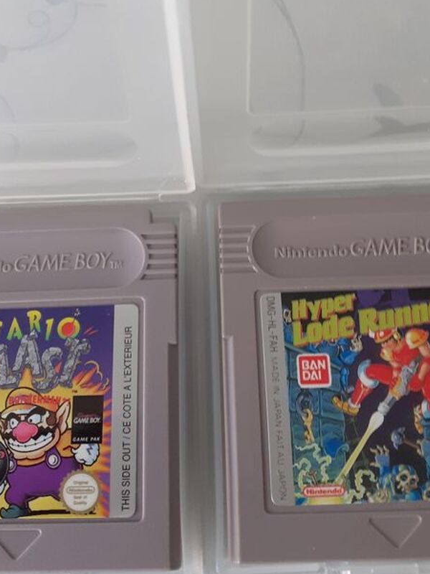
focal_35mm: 45
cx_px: 193
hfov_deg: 32.2
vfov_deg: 41.7
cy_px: 212
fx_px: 745
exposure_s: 1/50
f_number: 1.9
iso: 160
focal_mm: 3.6
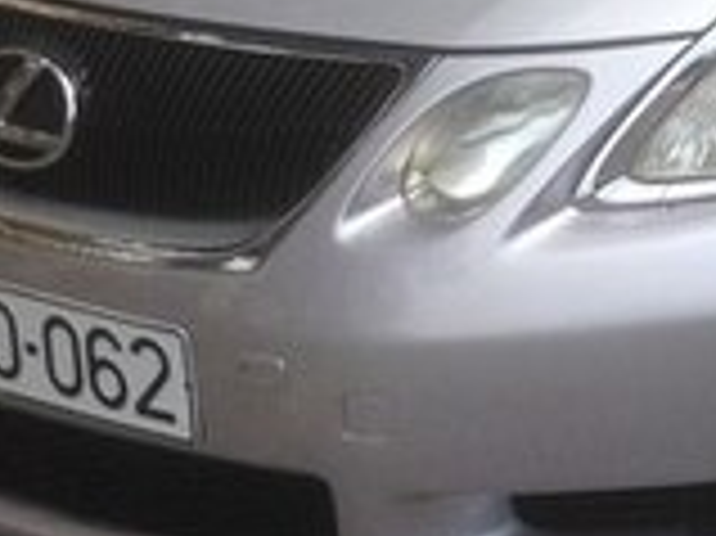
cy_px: -56
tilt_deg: -20.1
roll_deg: +0.2
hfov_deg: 13.5
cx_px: 1108
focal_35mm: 137
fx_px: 2832
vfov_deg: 10.7
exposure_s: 1/1178
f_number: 2.4
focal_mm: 4.12
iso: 50
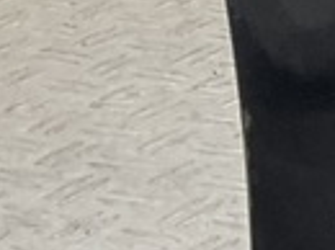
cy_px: -173
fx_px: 2173
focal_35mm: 225
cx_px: 1062
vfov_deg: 6.5
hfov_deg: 7.5
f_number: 1.8
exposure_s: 1/120
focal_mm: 3
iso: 50
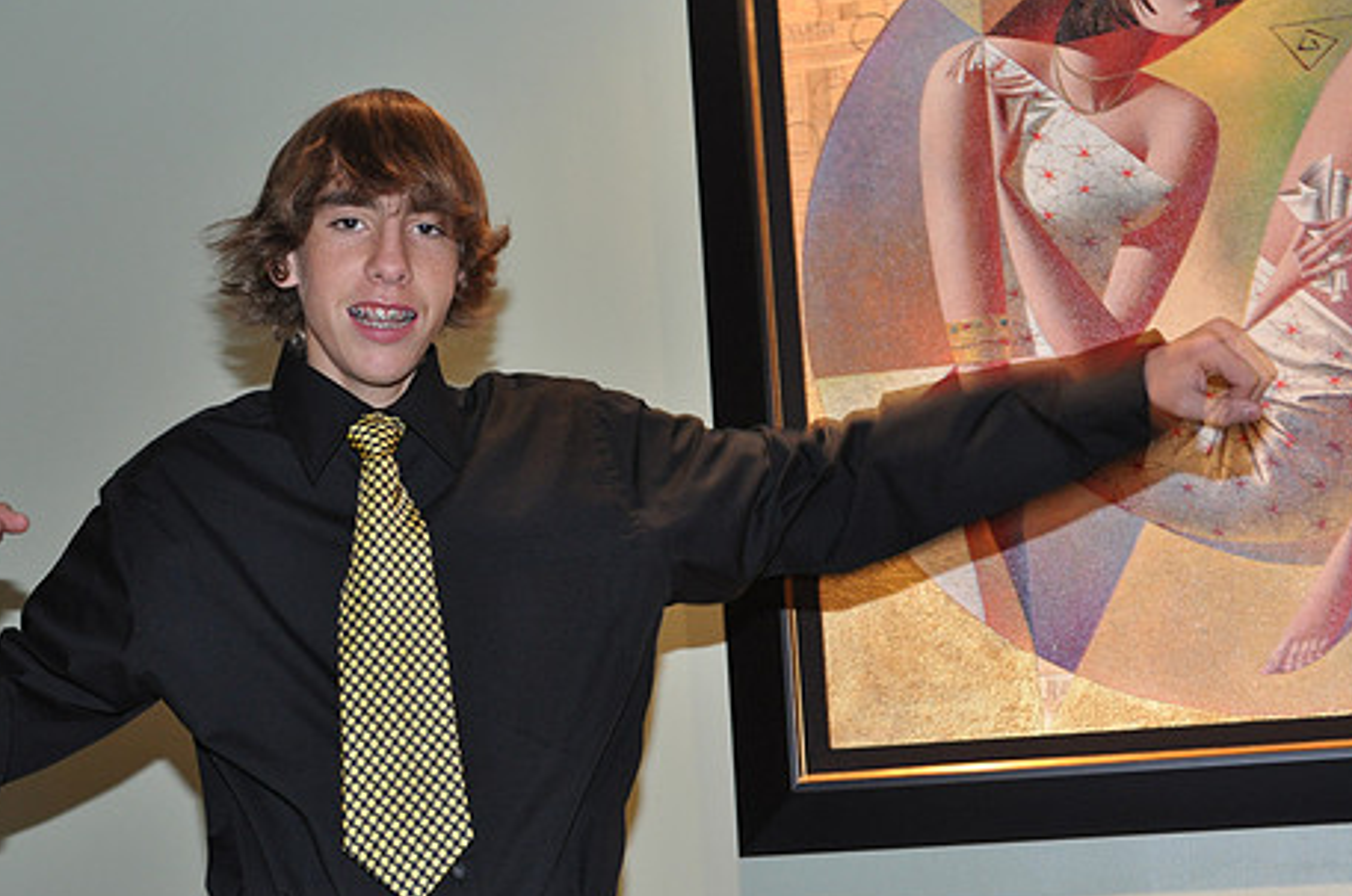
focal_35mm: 67
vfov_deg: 20.3
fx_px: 2498
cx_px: 527
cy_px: 392
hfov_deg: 30.2
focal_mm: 35
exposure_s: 1/30
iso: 800
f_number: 5
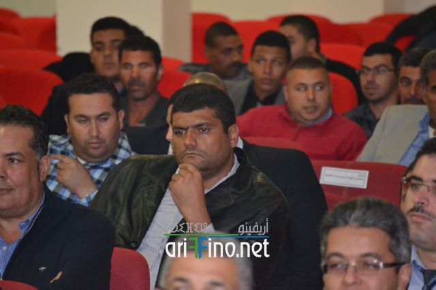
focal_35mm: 300
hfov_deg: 6.9
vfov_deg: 4.6
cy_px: 145
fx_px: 3631
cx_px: 218
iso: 3200
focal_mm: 200
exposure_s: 1/60
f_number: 5.6
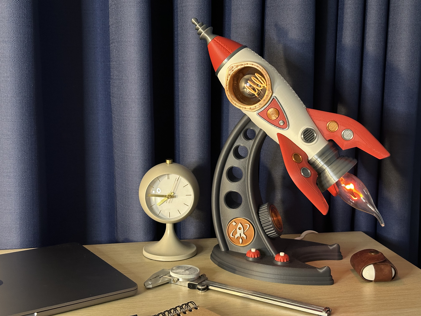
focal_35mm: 48
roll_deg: -0.8
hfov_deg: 39.7
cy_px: 158
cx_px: 210
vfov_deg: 30.3
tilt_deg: -9.3
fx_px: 584
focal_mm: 6.86
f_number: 1.78
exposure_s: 1/25
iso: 500
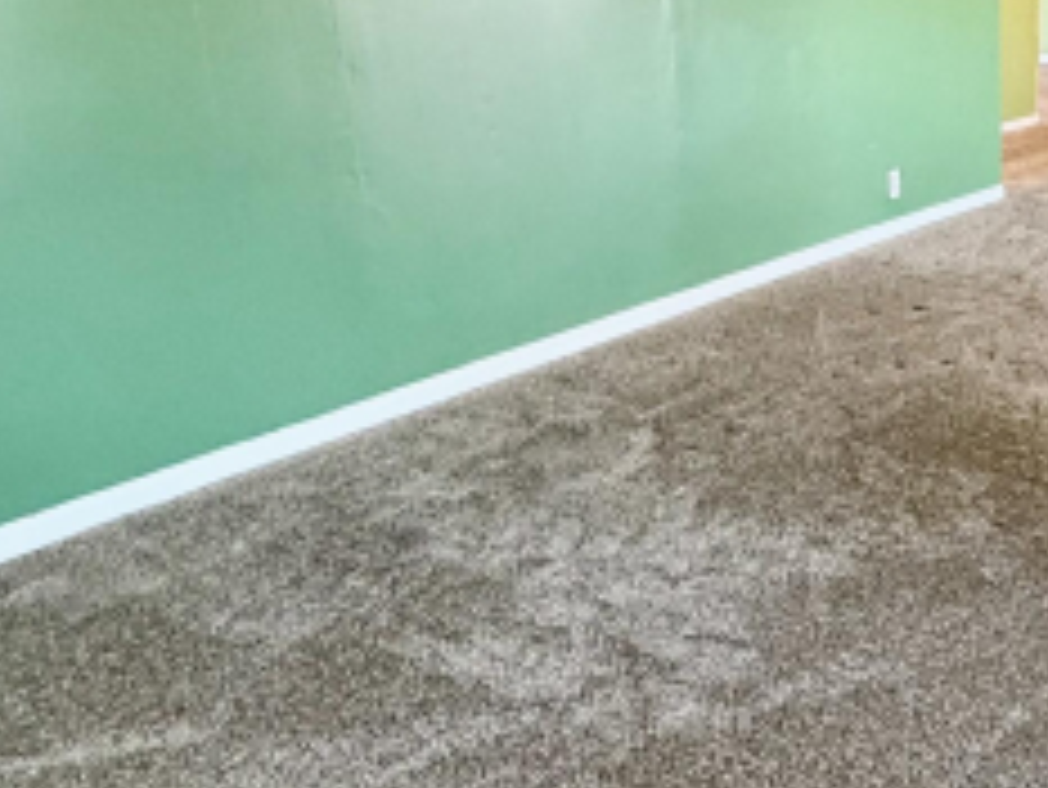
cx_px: 1059
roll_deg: +0.3
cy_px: 270
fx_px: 1212
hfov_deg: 40.6
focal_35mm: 40
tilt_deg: -16.8
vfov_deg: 35.7
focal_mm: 2.22
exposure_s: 1/60
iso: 500
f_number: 2.2
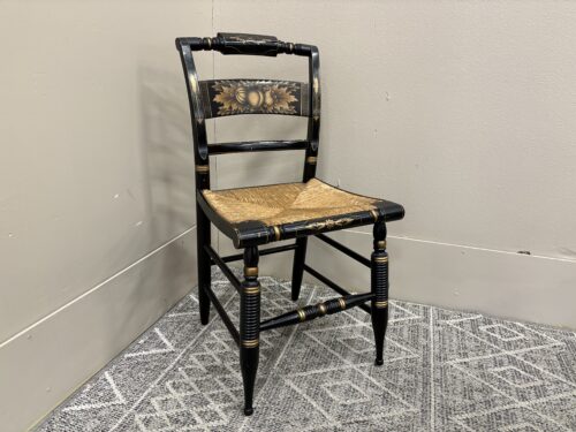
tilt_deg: -18.6
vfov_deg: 53.1
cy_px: 216
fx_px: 433
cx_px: 288
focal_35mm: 26
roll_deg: -2.4
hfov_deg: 67.3
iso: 400
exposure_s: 1/60
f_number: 1.6
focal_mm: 5.96
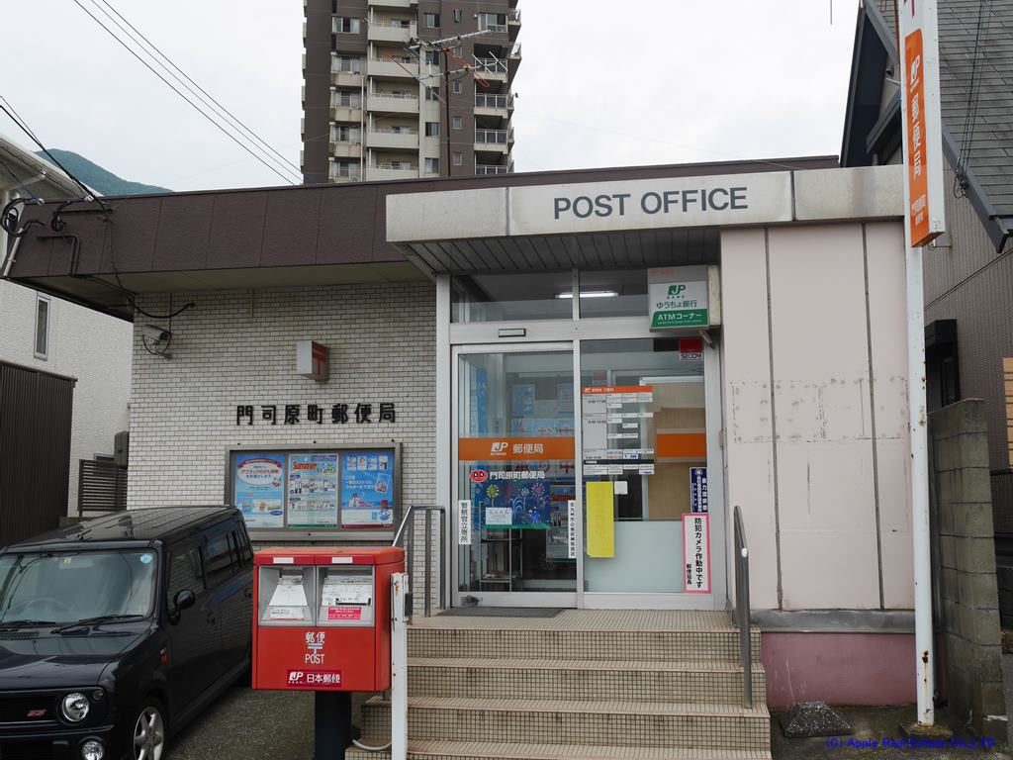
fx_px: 1054
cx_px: 506
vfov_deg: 39.7
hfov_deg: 51.4
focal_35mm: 36
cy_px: 380
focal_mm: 18
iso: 200
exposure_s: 1/320
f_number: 8
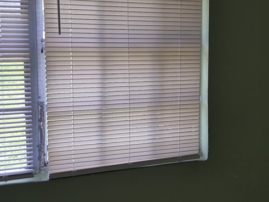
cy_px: 119
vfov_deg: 19.6
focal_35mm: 75
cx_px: 191
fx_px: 583
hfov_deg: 25.8
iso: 25
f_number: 1.8
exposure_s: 1/120
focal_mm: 5.4
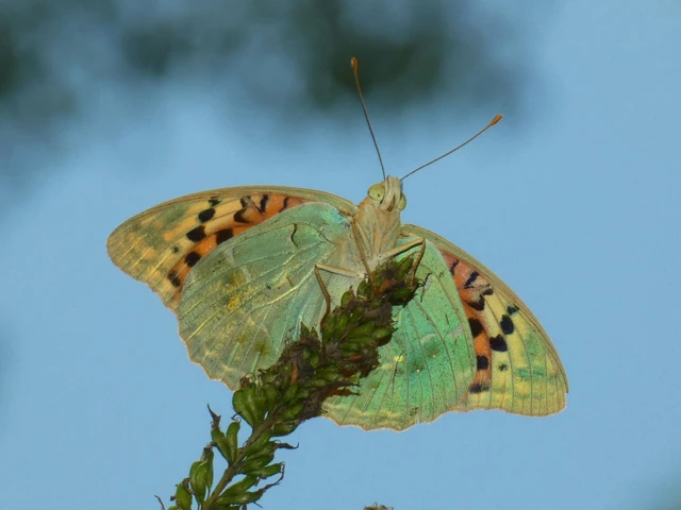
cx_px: 340
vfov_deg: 3.7
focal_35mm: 400
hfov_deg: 5.0
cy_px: 255
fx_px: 7869
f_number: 5.6
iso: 200
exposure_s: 1/125
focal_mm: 71.7
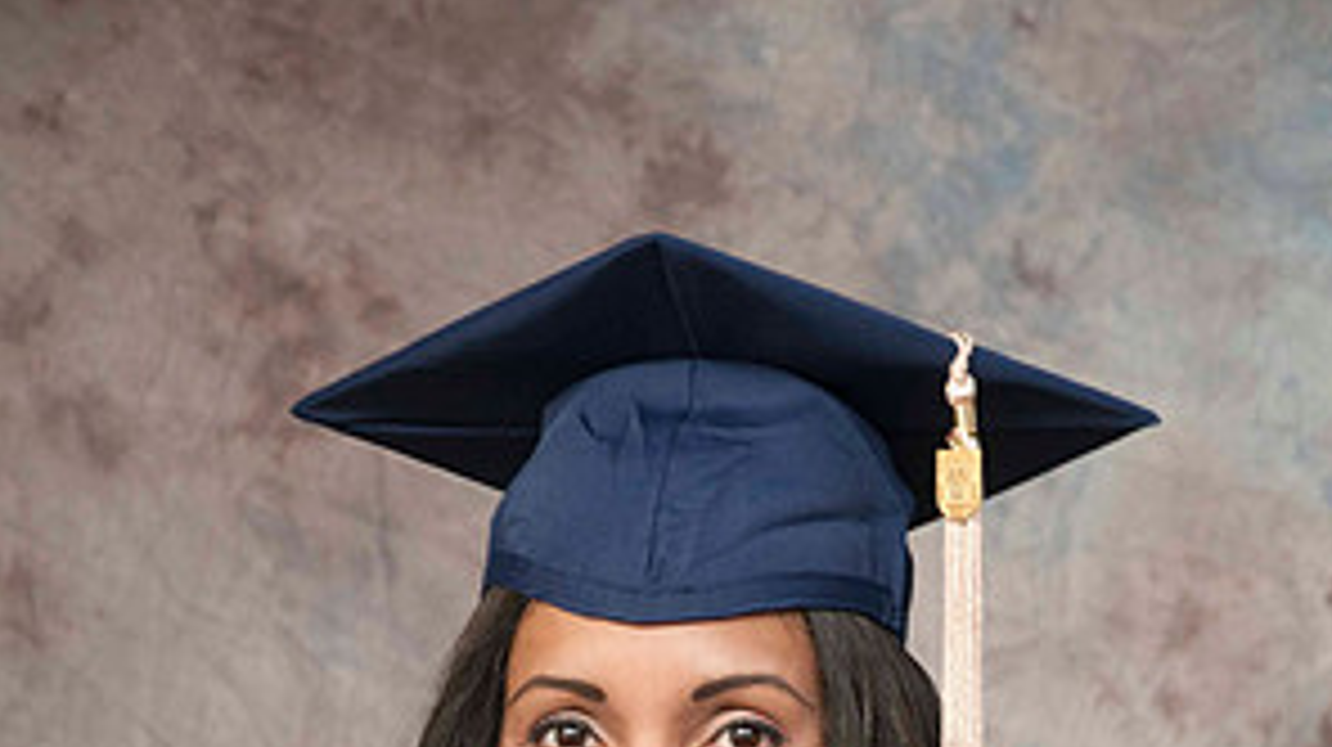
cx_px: 668
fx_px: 7165
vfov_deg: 5.9
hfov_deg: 10.6
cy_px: 927
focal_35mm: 203
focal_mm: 85
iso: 200
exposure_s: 1/125
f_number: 5.6
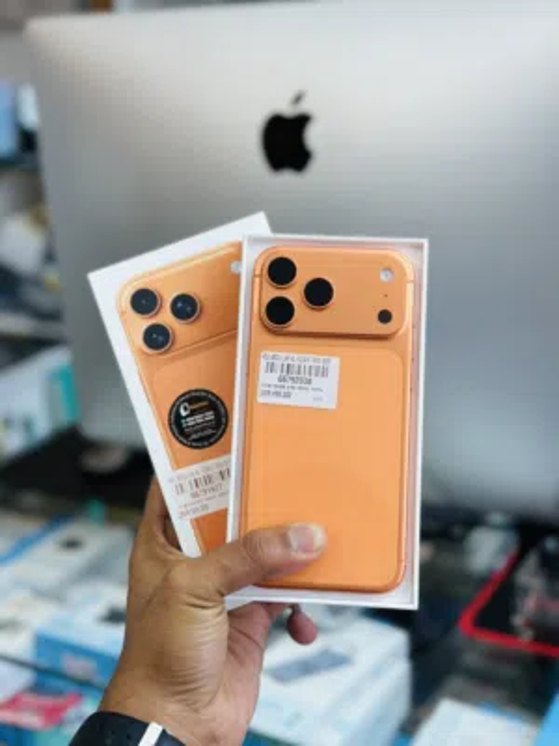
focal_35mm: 48
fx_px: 1034
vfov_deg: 39.7
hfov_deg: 30.3
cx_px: 280
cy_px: 373
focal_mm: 6.86
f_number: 1.78
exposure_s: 1/719
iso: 80
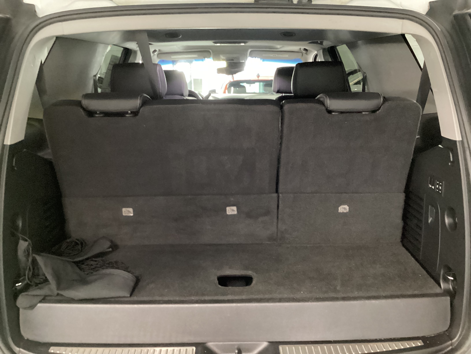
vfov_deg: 45.4
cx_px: 236
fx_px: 422
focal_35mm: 31
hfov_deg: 58.4
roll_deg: +0.3
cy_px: 177
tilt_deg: -14.6
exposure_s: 1/17
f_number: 2.4
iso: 640
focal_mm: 3.3
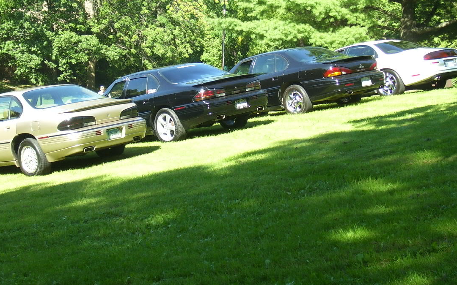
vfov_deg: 19.3
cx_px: 209
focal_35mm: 67
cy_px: 83
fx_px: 834
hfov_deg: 30.6
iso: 80
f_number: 3.4
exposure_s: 1/250
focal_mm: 8.6
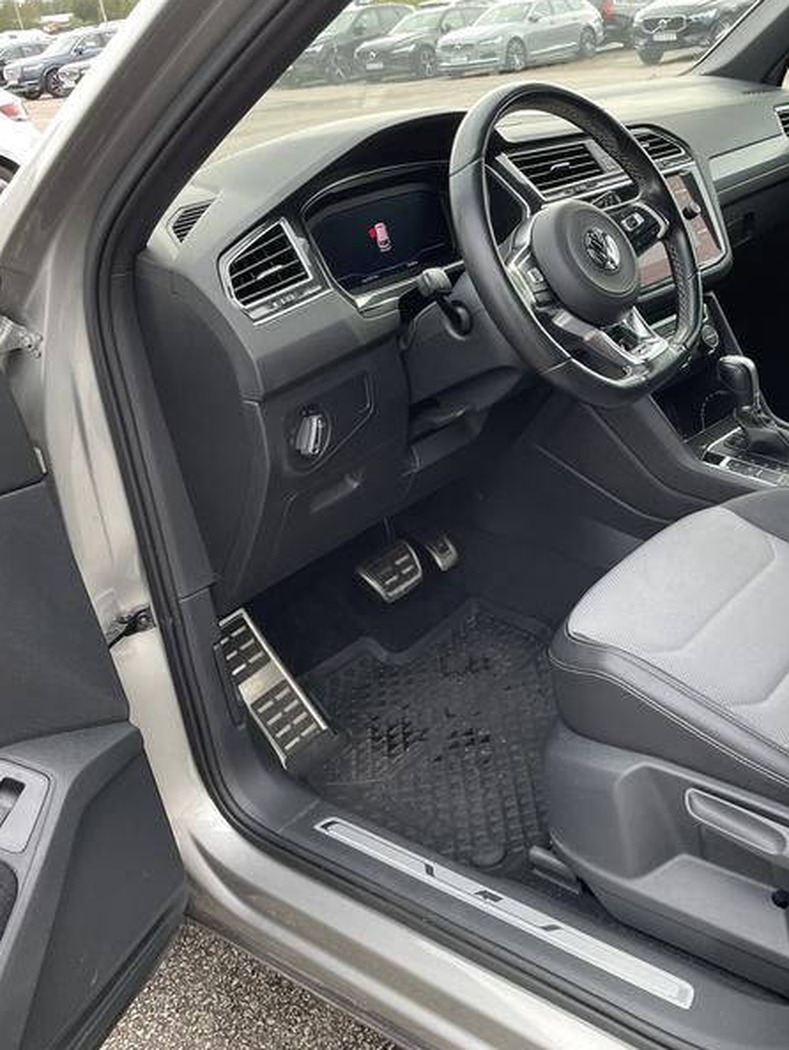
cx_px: 578
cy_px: 523
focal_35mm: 35
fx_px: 1063
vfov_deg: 52.6
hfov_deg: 39.8
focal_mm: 4.2
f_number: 1.6
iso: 64
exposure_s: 1/121
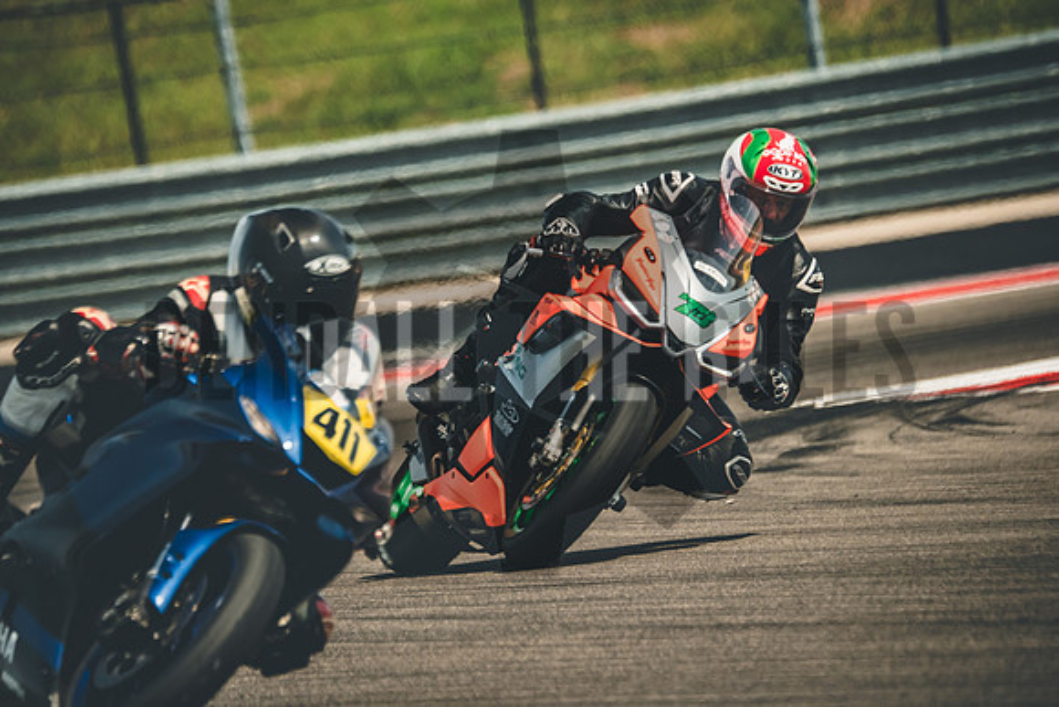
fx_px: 17653
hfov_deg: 3.4
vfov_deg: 2.3
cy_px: 354
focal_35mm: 600
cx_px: 530
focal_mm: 400
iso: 500
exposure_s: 1/1250
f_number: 5.6
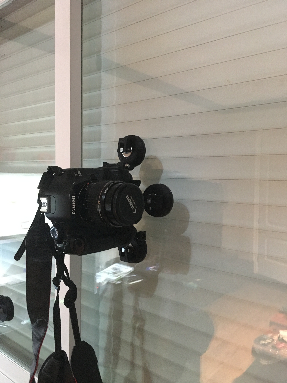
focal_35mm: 29
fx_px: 321
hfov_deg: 48.2
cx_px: 144
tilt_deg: -1.7
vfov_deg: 61.7
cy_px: 192
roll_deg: -0.5
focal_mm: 4.15
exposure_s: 1/4
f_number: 2.2
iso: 100
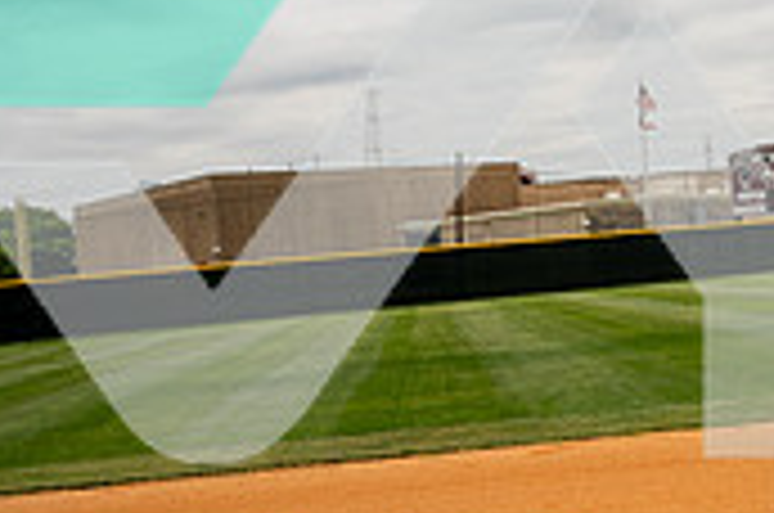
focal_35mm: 71
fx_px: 1524
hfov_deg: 25.2
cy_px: 223
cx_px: 968
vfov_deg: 19.1
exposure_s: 1/800
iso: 100
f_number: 5.6
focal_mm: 21
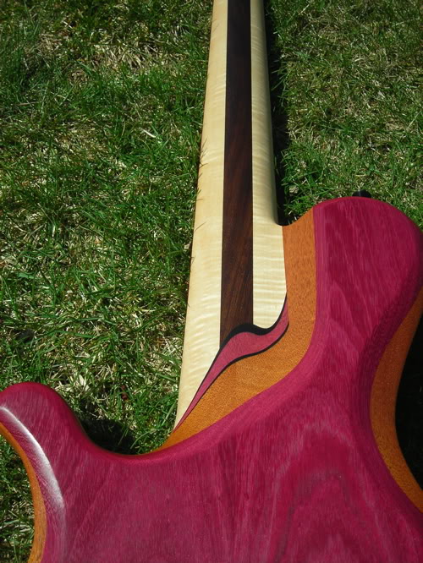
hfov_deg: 30.9
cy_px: 282
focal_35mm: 47
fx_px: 765
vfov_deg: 40.4
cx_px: 212
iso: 50
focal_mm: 7.8
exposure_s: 1/264
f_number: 6.9
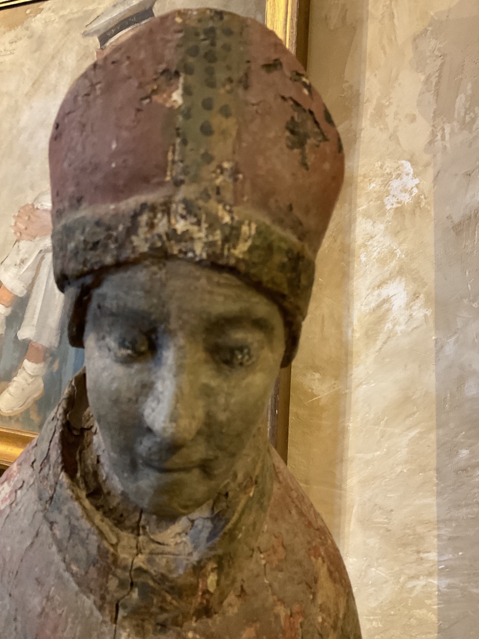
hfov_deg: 48.2
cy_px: 320
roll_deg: -1.0
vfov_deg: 61.7
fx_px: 535
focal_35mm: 29
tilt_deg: -3.5
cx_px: 240
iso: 250
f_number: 1.8
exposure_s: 1/33
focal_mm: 3
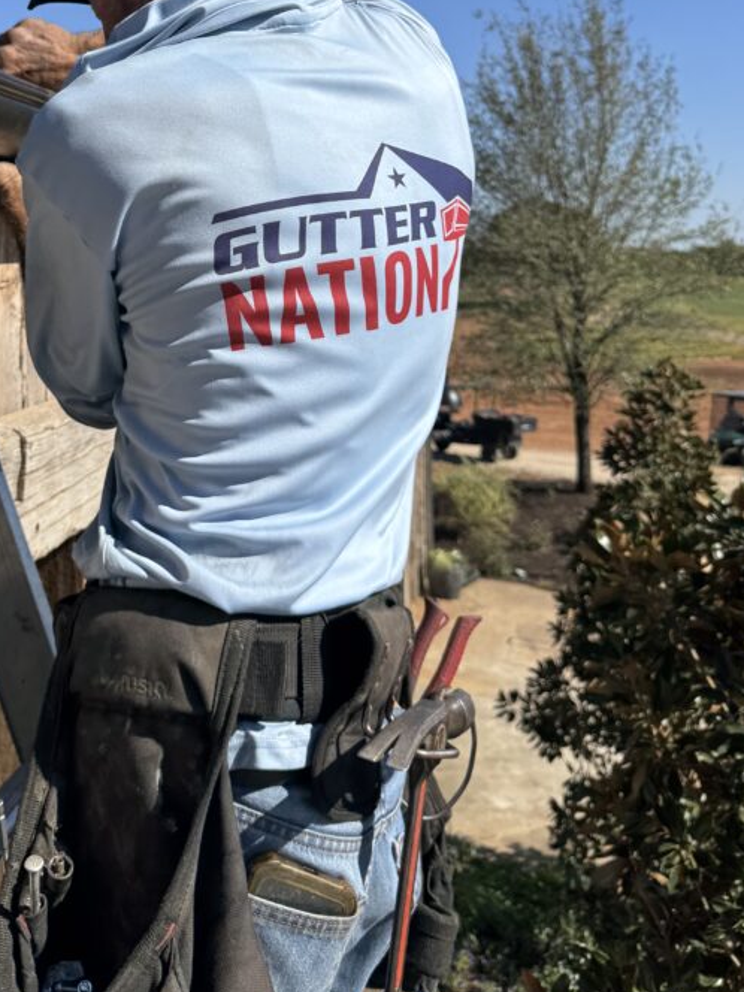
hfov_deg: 37.9
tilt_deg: +0.1
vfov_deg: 48.2
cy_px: 247
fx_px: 1060
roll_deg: -0.5
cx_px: 206
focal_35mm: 37
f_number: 1.78
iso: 80
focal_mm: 6.76
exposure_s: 1/5814
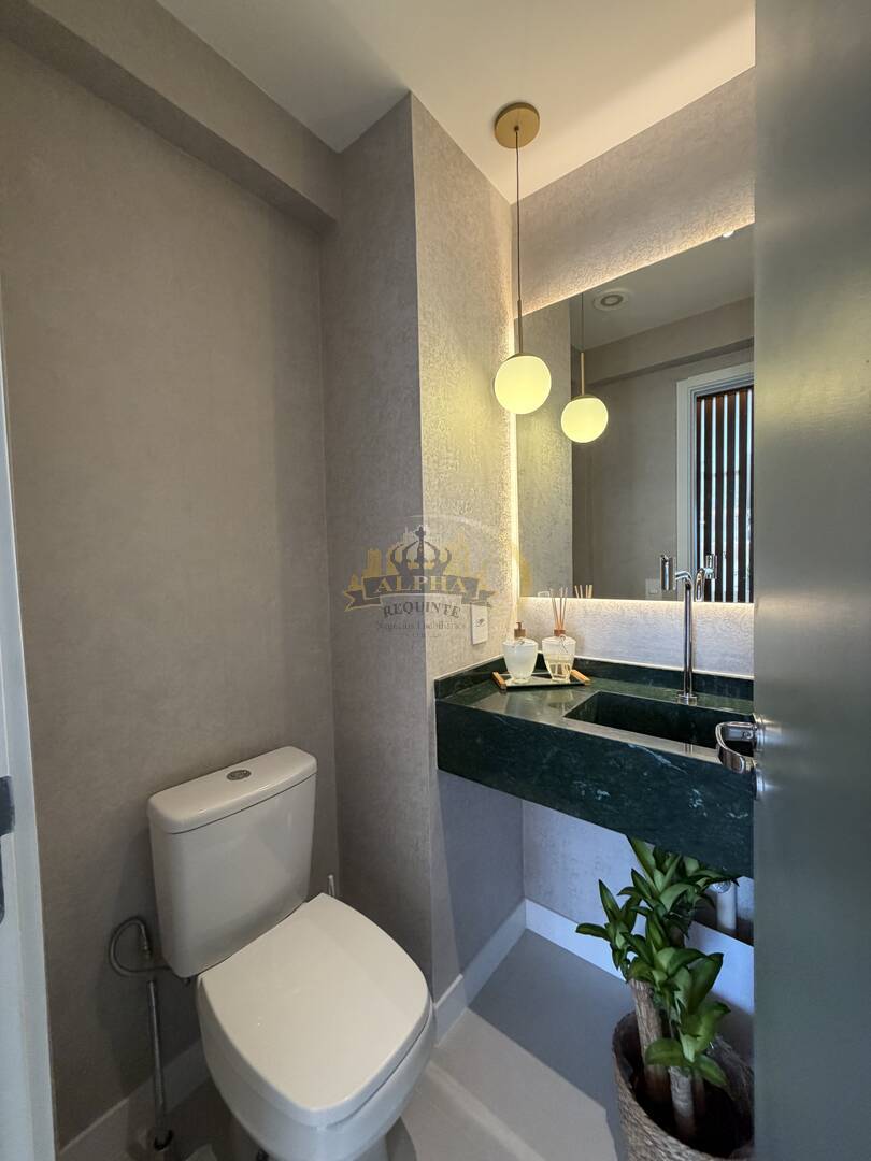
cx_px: 436
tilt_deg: -1.9
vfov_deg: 102.1
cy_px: 580
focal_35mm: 14
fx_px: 470
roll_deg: +1.3
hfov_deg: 85.7
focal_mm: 2.22
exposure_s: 1/120
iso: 320
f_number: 2.2
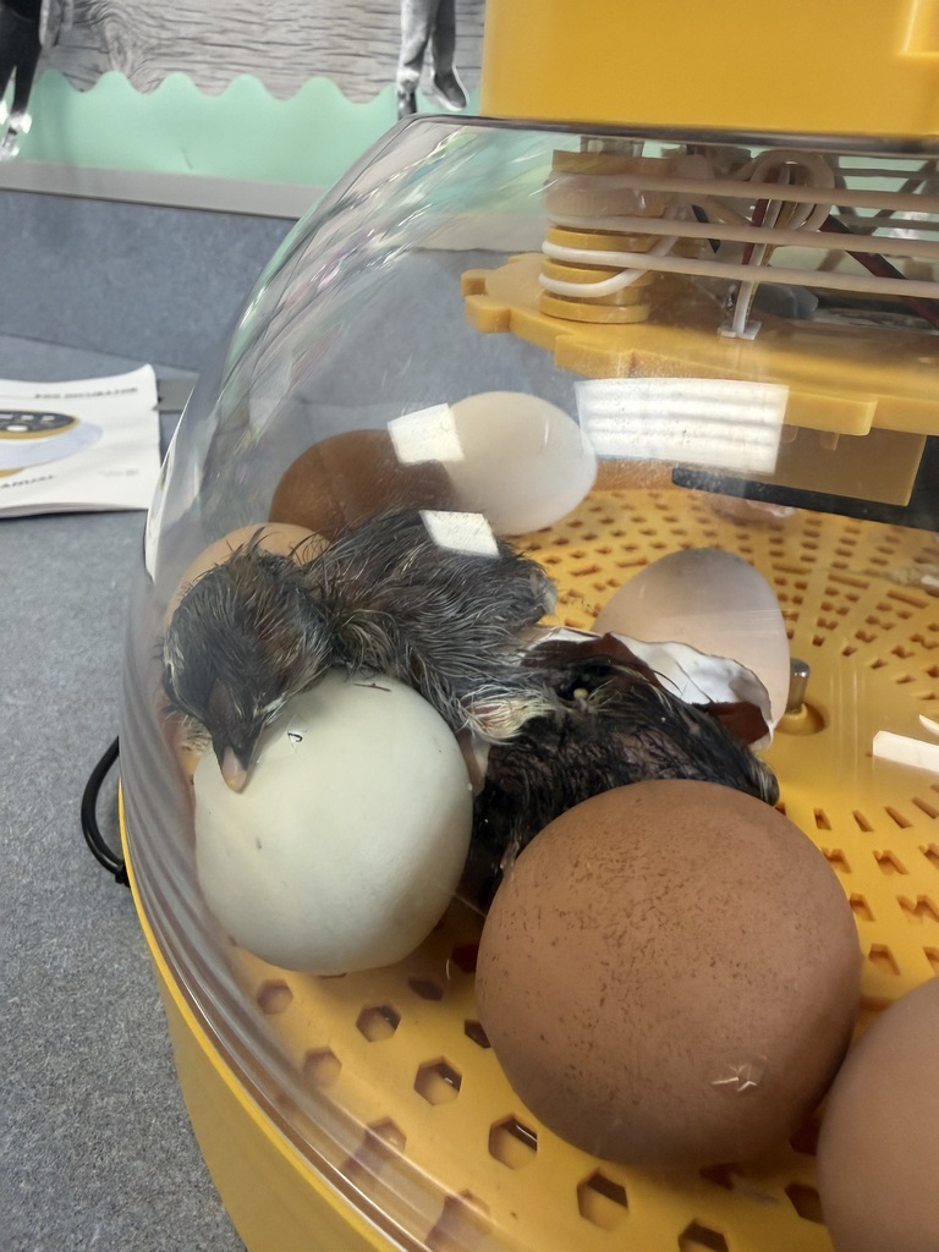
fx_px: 868
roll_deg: -2.0
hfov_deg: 56.8
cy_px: 626
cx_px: 470
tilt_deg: -25.7
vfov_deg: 71.6
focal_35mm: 24
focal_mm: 2.22
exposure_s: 1/120
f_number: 2.2
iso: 200
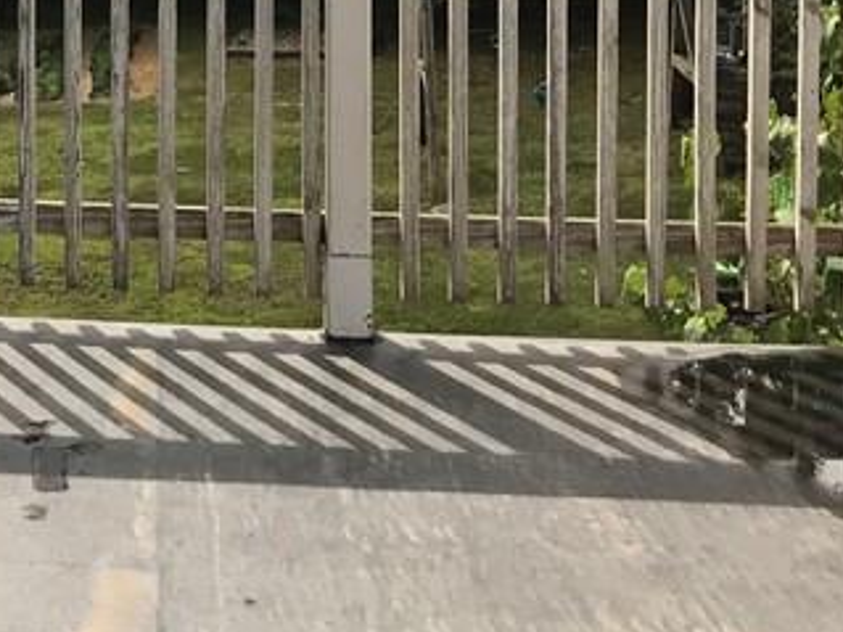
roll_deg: +0.9
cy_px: -246
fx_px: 2191
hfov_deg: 20.8
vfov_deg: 15.4
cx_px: -77
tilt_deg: -2.4
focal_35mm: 90
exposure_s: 1/2227
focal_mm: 3.99
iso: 20
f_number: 1.8
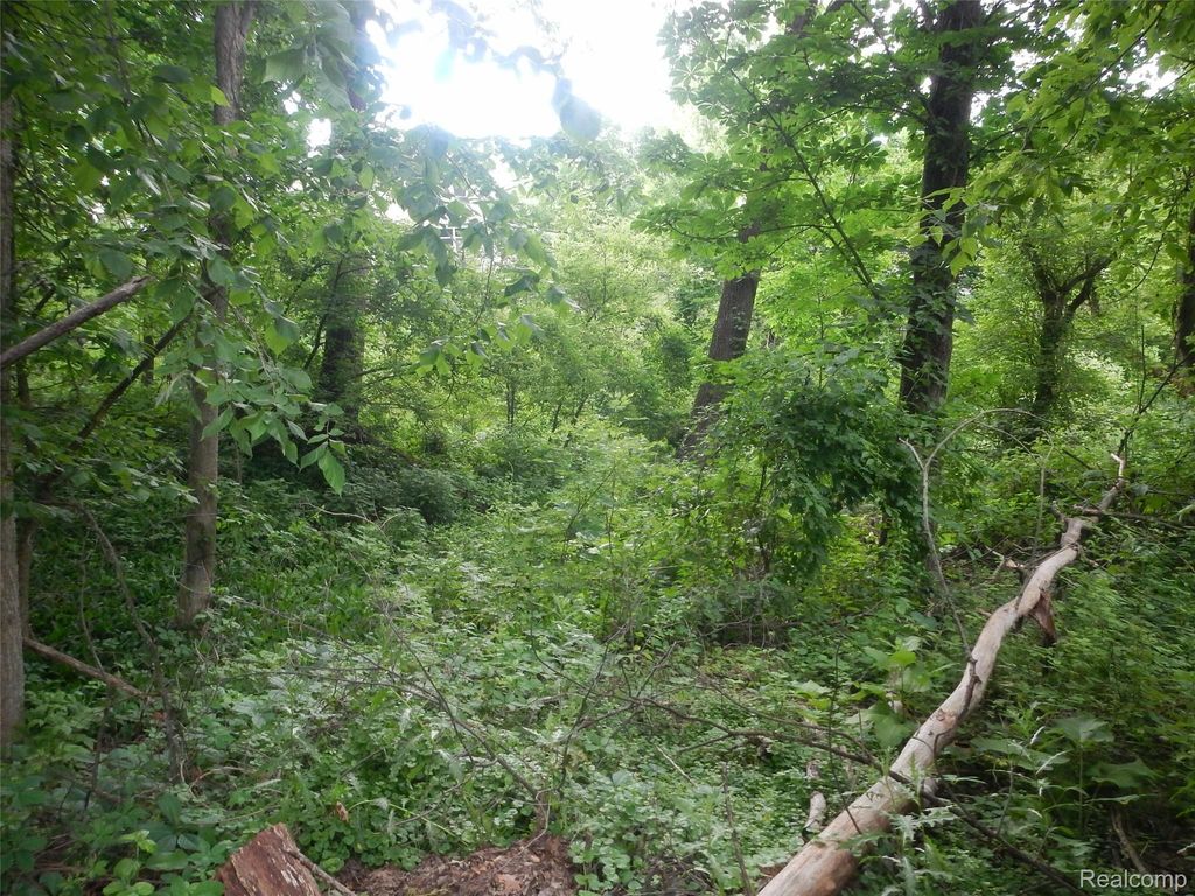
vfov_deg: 49.7
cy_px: 448
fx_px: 967
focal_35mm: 28
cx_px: 598
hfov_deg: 63.4
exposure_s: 1/30
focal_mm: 5
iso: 400
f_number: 3.9
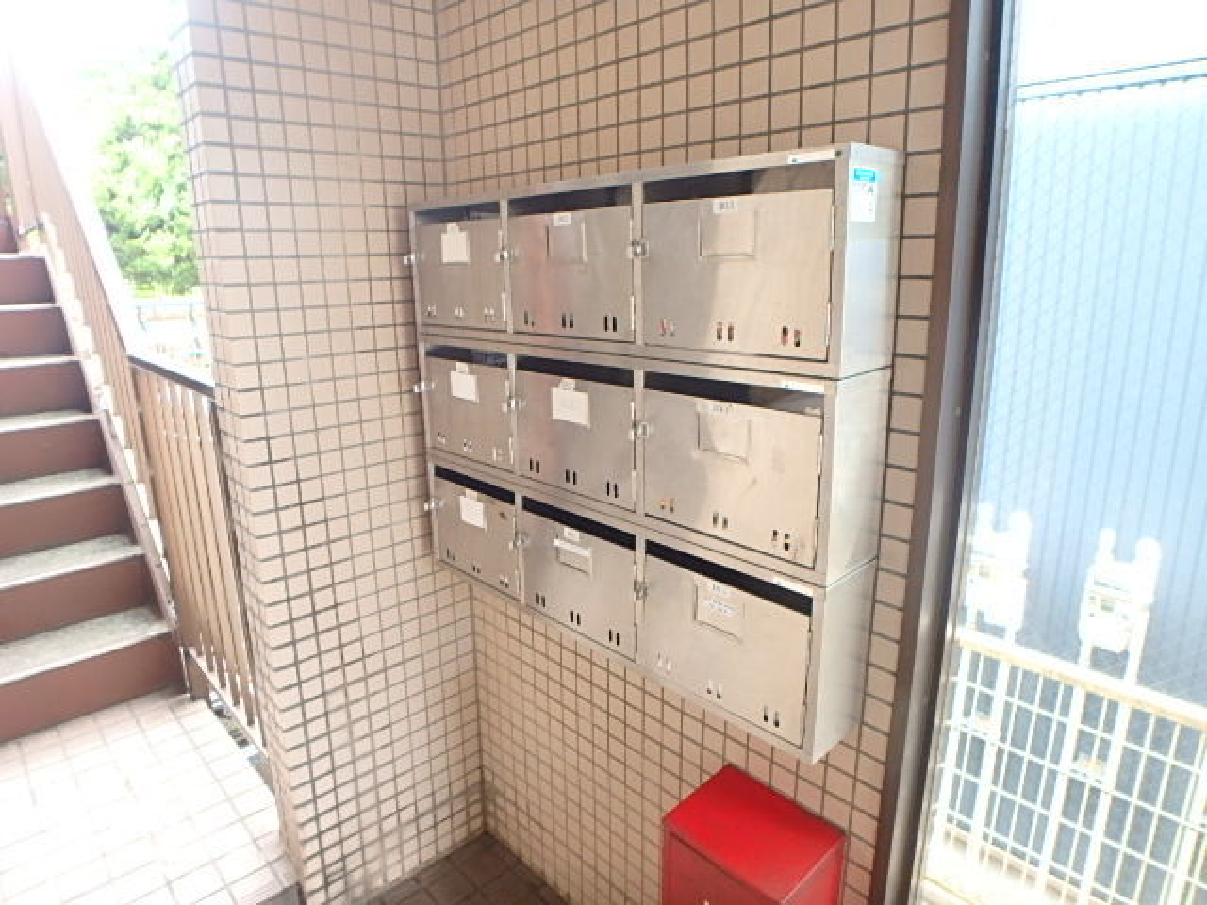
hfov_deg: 79.0
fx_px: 732
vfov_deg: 63.4
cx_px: 604
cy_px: 452
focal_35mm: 21
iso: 250
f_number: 3.5
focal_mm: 3.7
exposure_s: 1/30
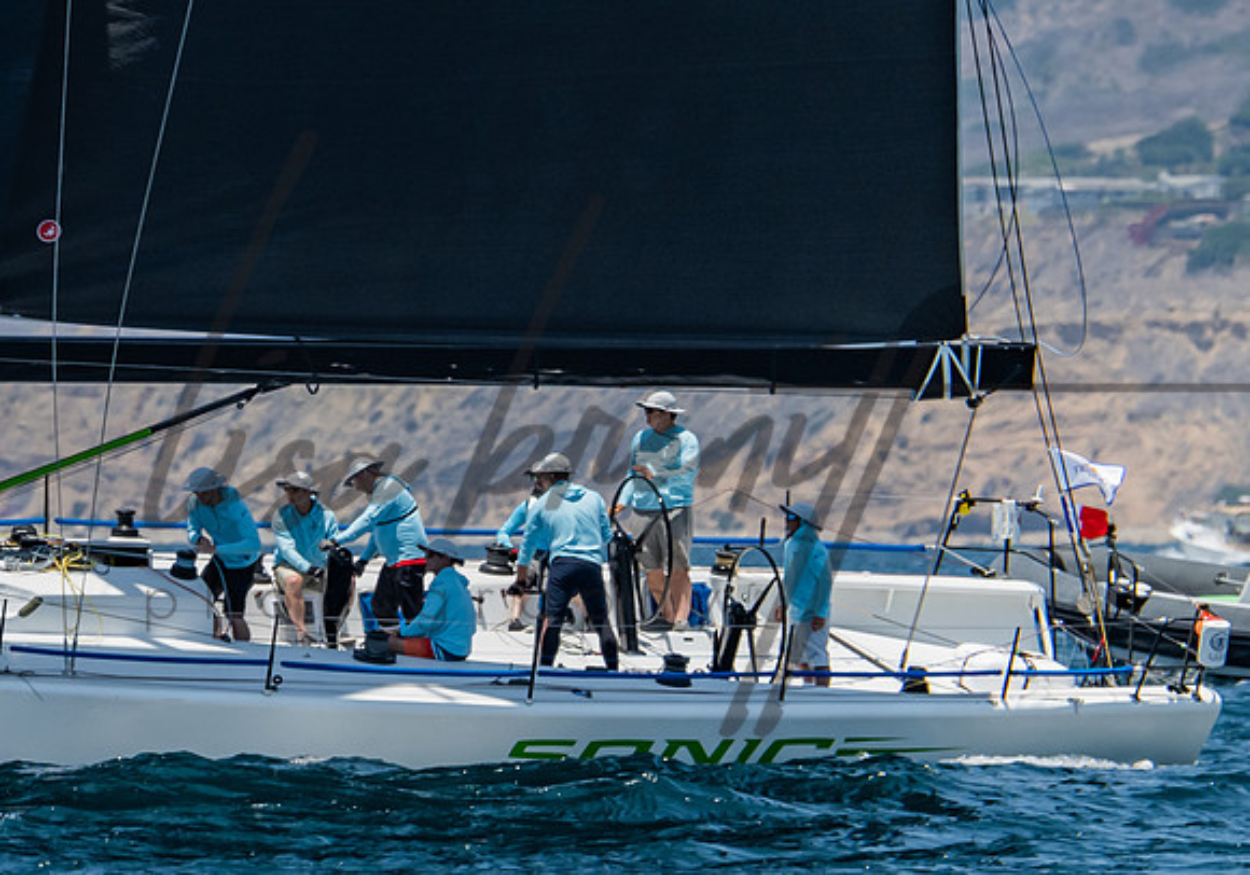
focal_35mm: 880
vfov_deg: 1.6
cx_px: 1013
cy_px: 131
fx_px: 31027
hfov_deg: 2.3
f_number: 5.6
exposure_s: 1/1600
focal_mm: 300
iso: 320
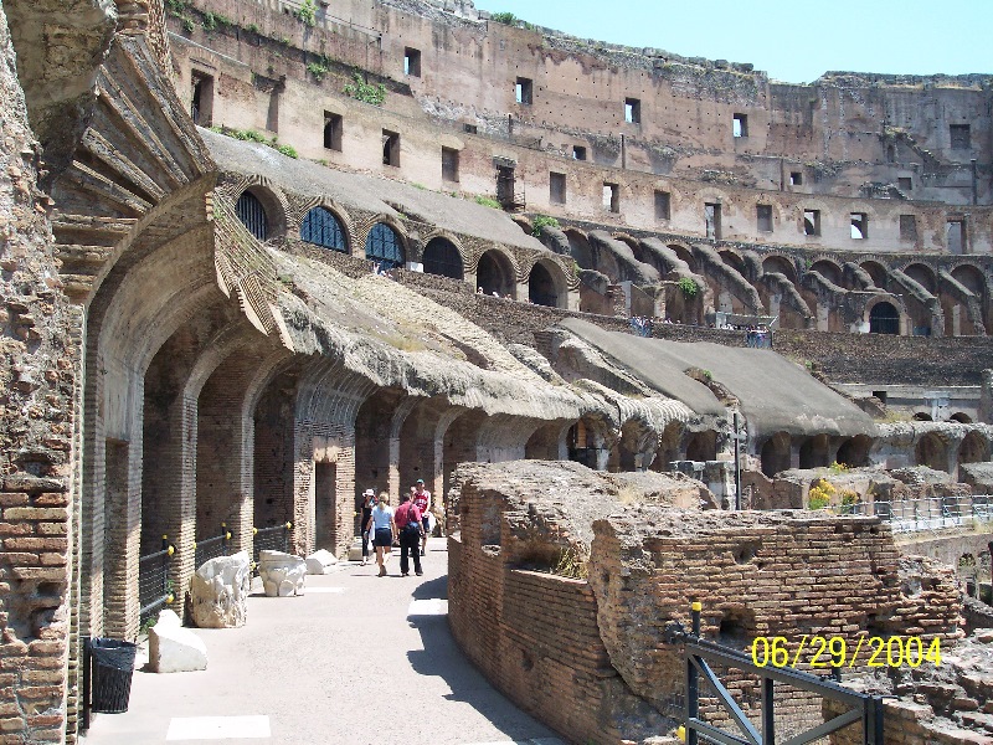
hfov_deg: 49.0
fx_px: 1090
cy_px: 372
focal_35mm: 38
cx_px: 496
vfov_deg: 37.7
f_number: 4.8
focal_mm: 8
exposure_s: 1/350
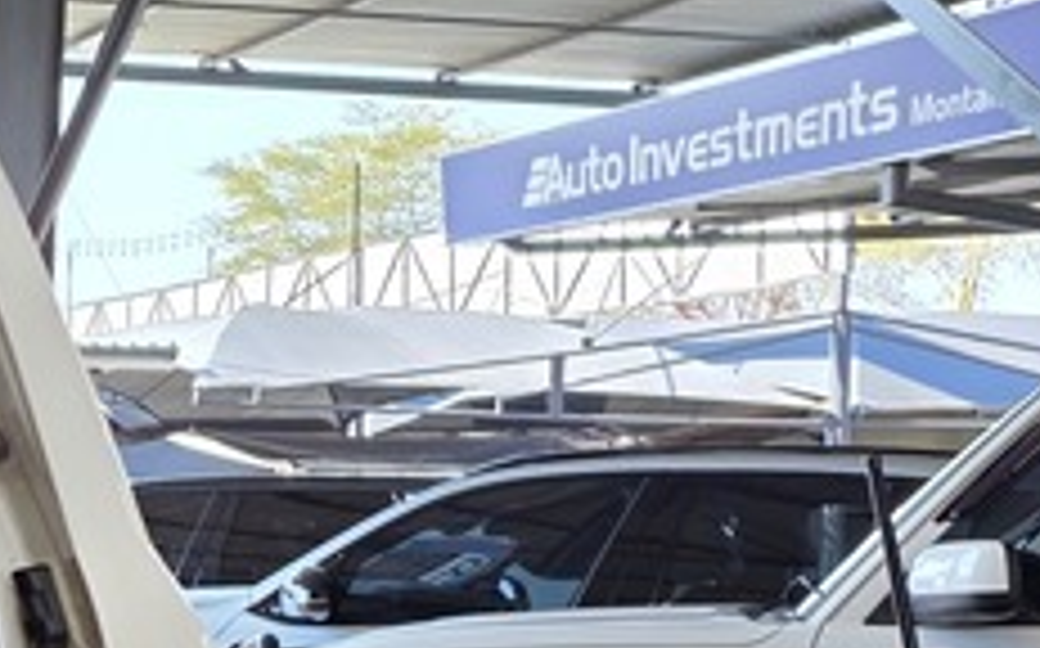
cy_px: 549
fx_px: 3059
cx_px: -1054
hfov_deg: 15.4
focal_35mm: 108
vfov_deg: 12.0
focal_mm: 6.25
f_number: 1.7
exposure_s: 1/180
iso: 40
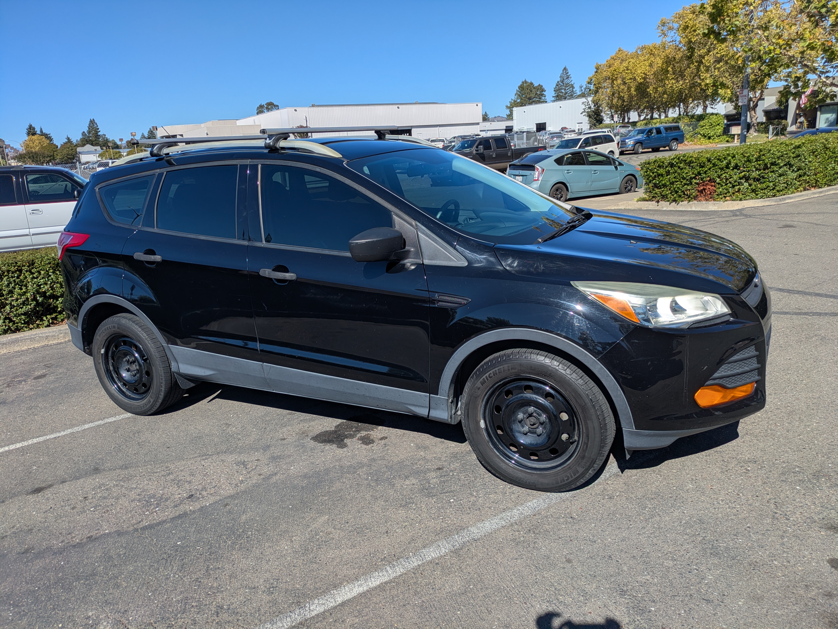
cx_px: 419
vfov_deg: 54.9
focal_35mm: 25
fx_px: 605
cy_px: 314
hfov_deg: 69.4
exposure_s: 1/3378
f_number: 1.89
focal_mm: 5.43
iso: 50
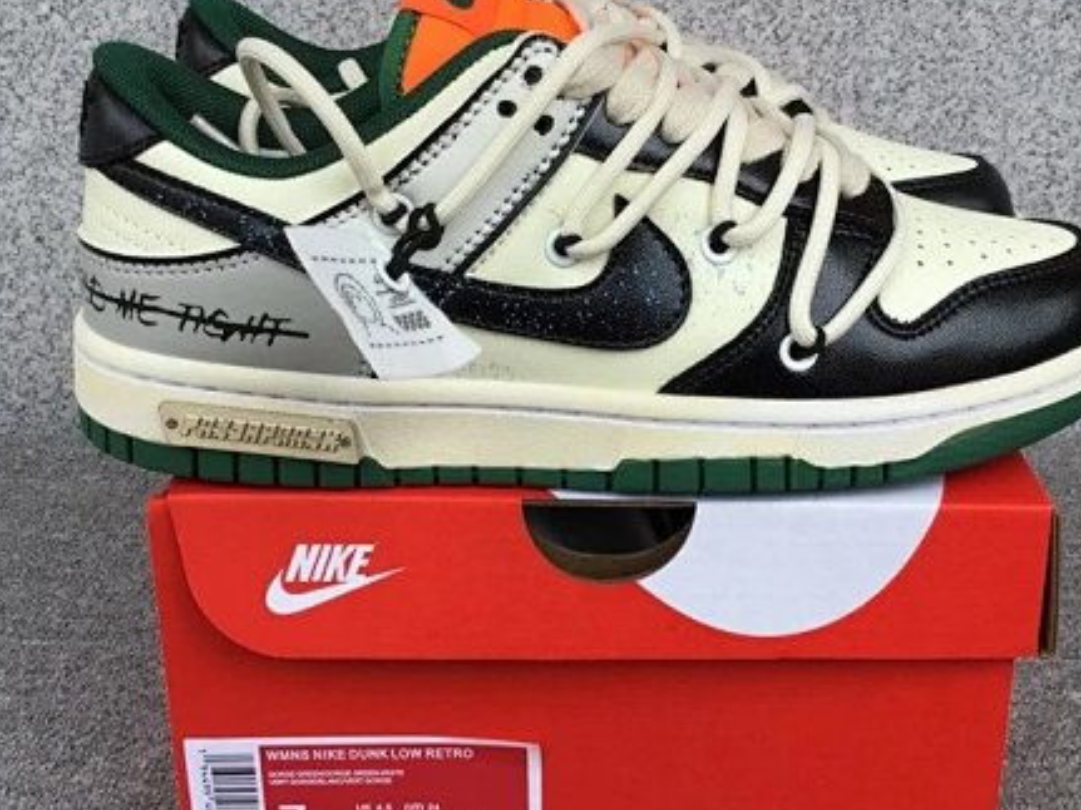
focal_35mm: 46
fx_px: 1436
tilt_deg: -20.9
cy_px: 406
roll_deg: -0.3
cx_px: 612
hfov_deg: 41.2
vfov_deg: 31.5
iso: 25
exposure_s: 1/468
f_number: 2.4
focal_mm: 3.3
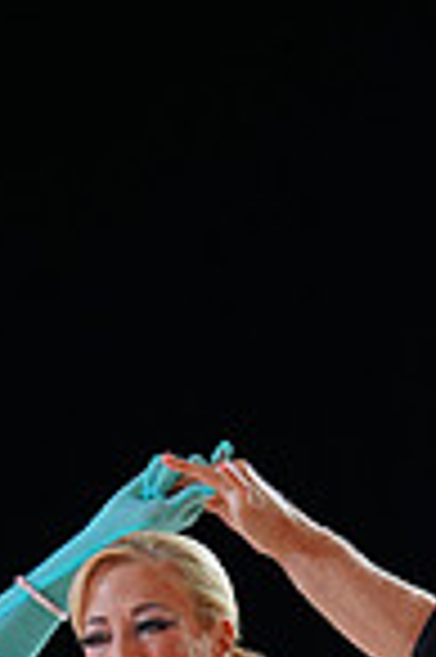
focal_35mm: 701
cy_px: 1138
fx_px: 12764
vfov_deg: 2.9
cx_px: 730
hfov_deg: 2.0
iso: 1000
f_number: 2.8
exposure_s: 1/400
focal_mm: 176
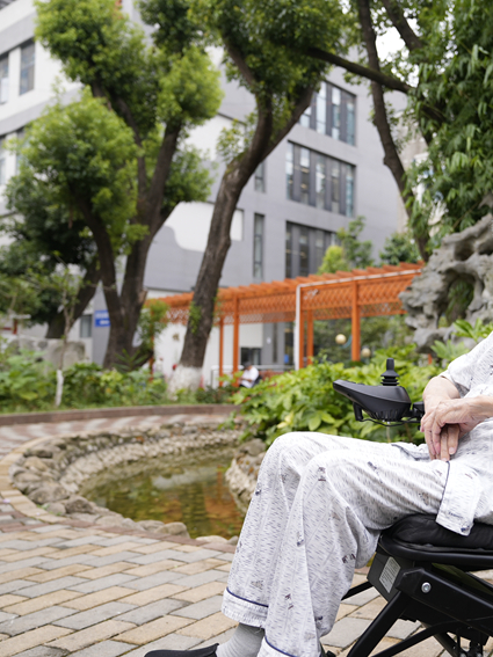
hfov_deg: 38.8
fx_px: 665
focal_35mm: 35
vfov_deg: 52.6
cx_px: 408
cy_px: 326
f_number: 2.8
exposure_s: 1/400
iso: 125
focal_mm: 24
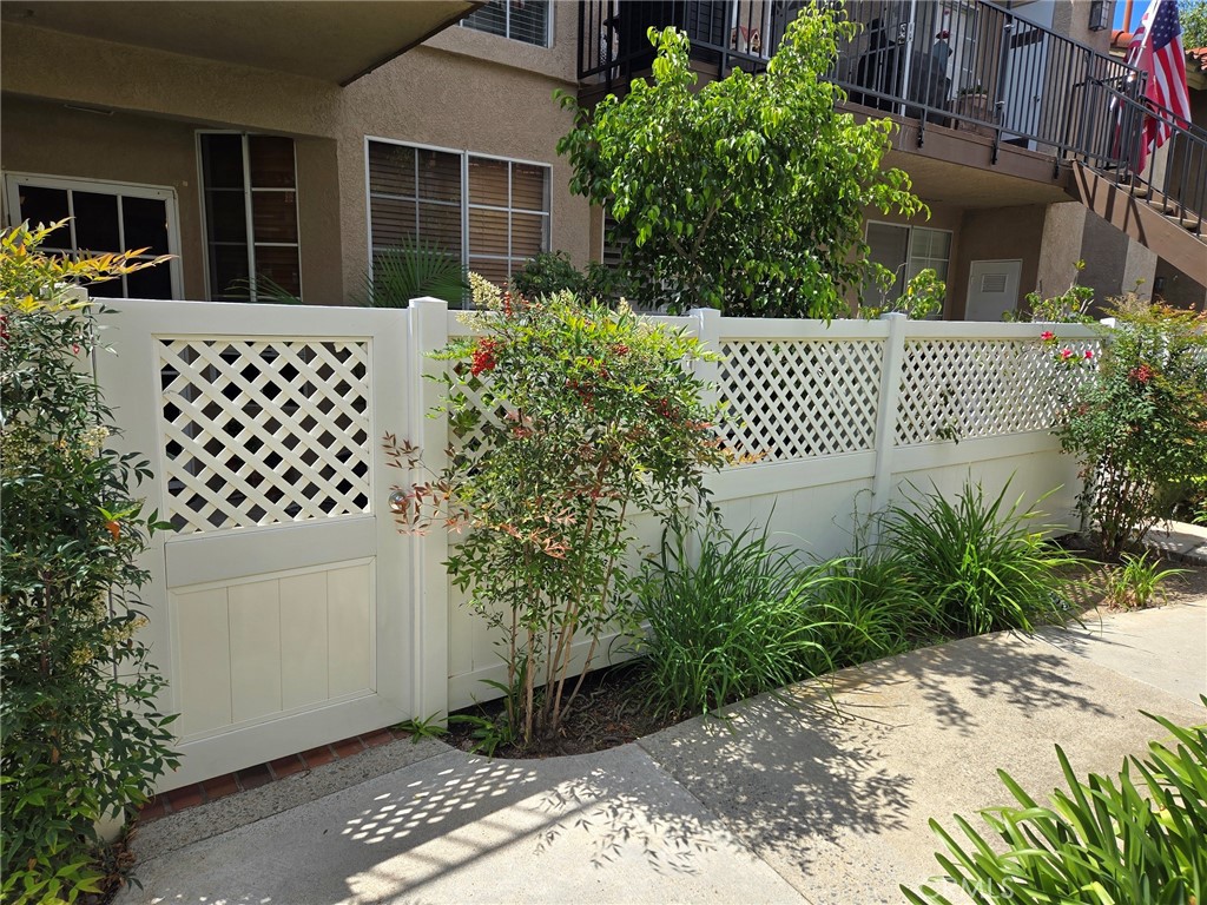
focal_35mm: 23
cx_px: 604
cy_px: 452
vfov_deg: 58.9
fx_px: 802
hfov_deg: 73.9
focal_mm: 5.4
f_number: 1.8
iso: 25
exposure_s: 1/1145
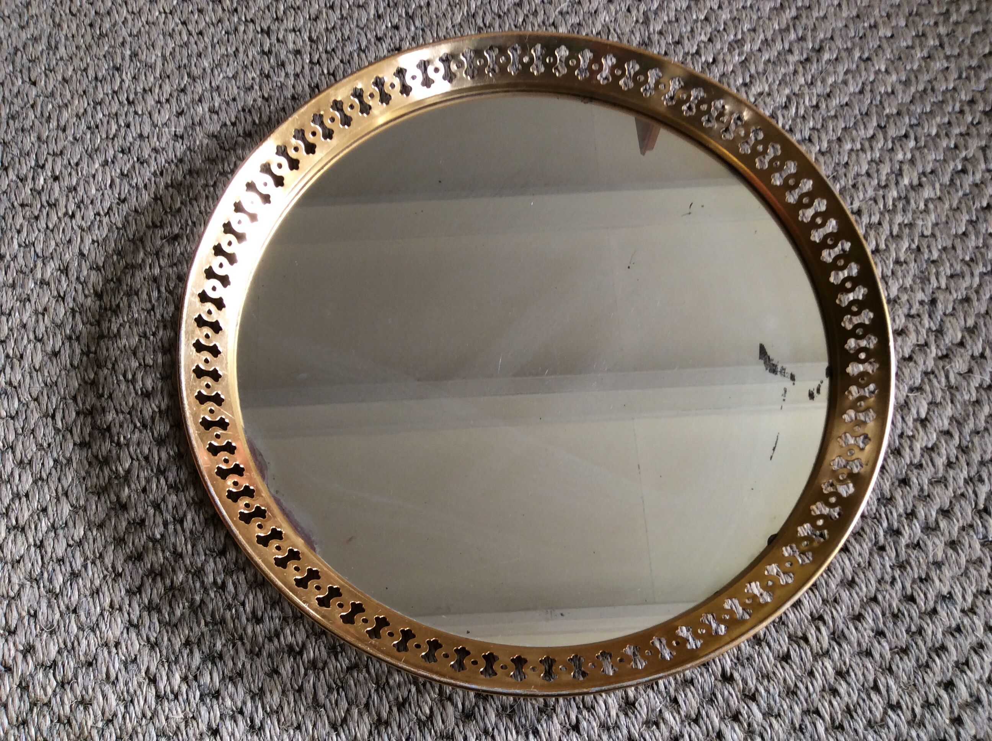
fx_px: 916
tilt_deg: -69.4
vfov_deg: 44.1
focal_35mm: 32
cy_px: 370
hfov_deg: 56.9
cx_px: 496
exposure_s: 1/25
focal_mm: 3.3
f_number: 2.4
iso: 50
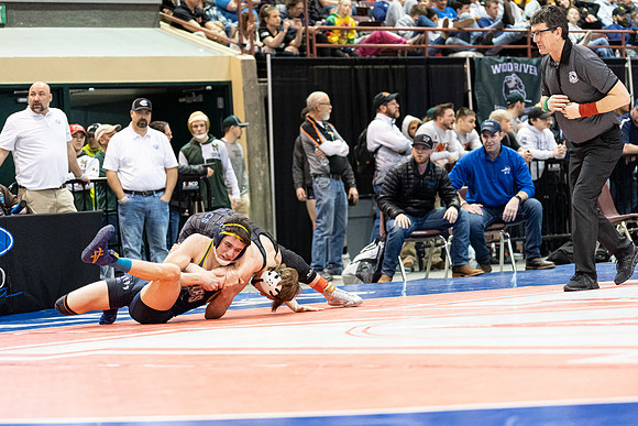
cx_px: 319
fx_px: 2216
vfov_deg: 11.0
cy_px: 213
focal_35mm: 125
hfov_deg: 16.4
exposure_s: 1/500
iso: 10000
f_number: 4
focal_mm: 125
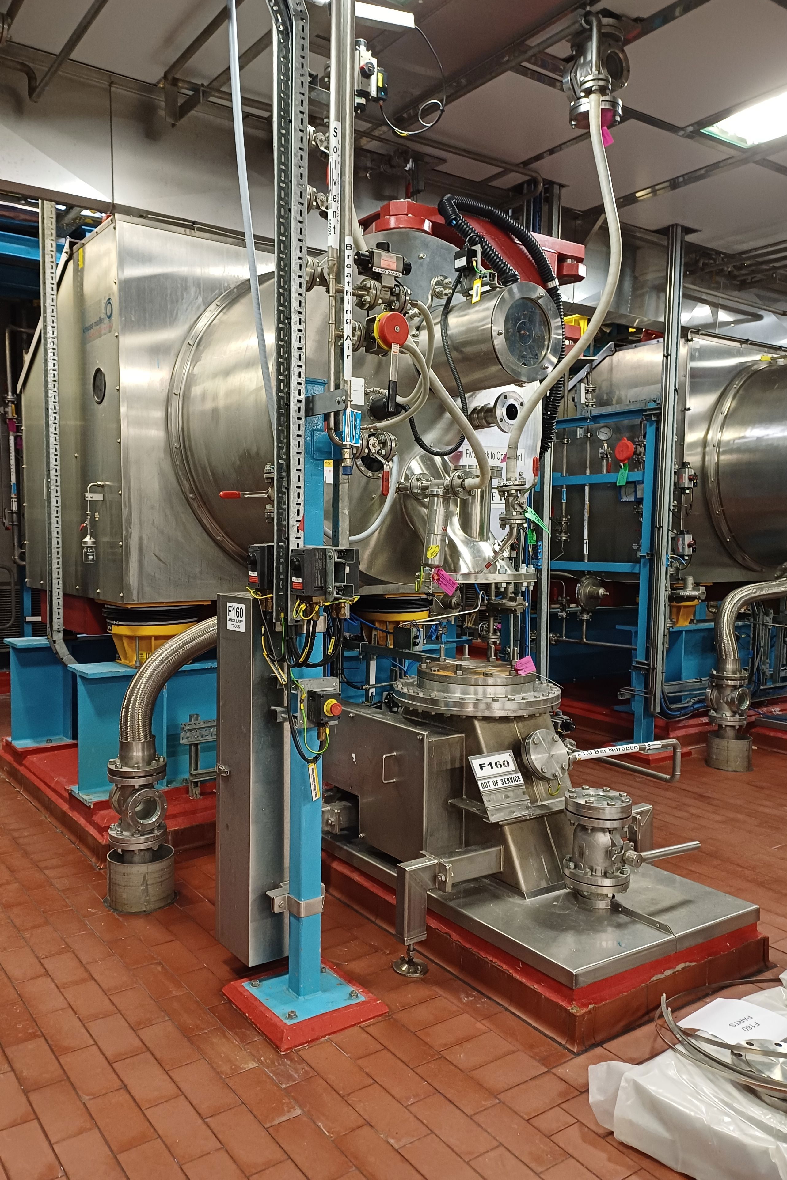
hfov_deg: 47.8
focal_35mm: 27
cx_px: 347
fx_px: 885
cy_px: 601
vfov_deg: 67.4
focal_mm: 4.65
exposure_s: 1/33.3
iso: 320
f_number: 1.8
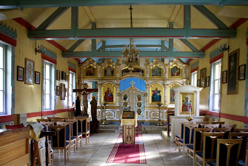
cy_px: 83
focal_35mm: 33
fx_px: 228
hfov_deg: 57.2
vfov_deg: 40.1
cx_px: 124
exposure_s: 1/10
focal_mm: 22
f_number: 4
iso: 400
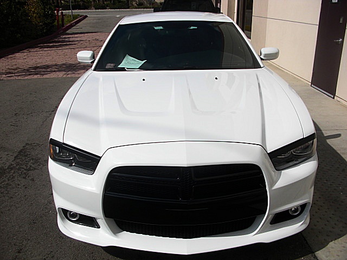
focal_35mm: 36
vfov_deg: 39.7
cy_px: 130
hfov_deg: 51.4
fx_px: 361
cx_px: 174
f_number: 7.9
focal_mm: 6.3
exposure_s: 1/400
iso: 50
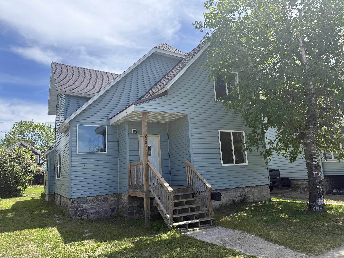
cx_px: 172
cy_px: 129
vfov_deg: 56.8
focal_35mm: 24
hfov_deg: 71.6
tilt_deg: +10.8
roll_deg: +2.8
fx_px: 239
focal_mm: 6.76
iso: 100
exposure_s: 1/3759
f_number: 1.78
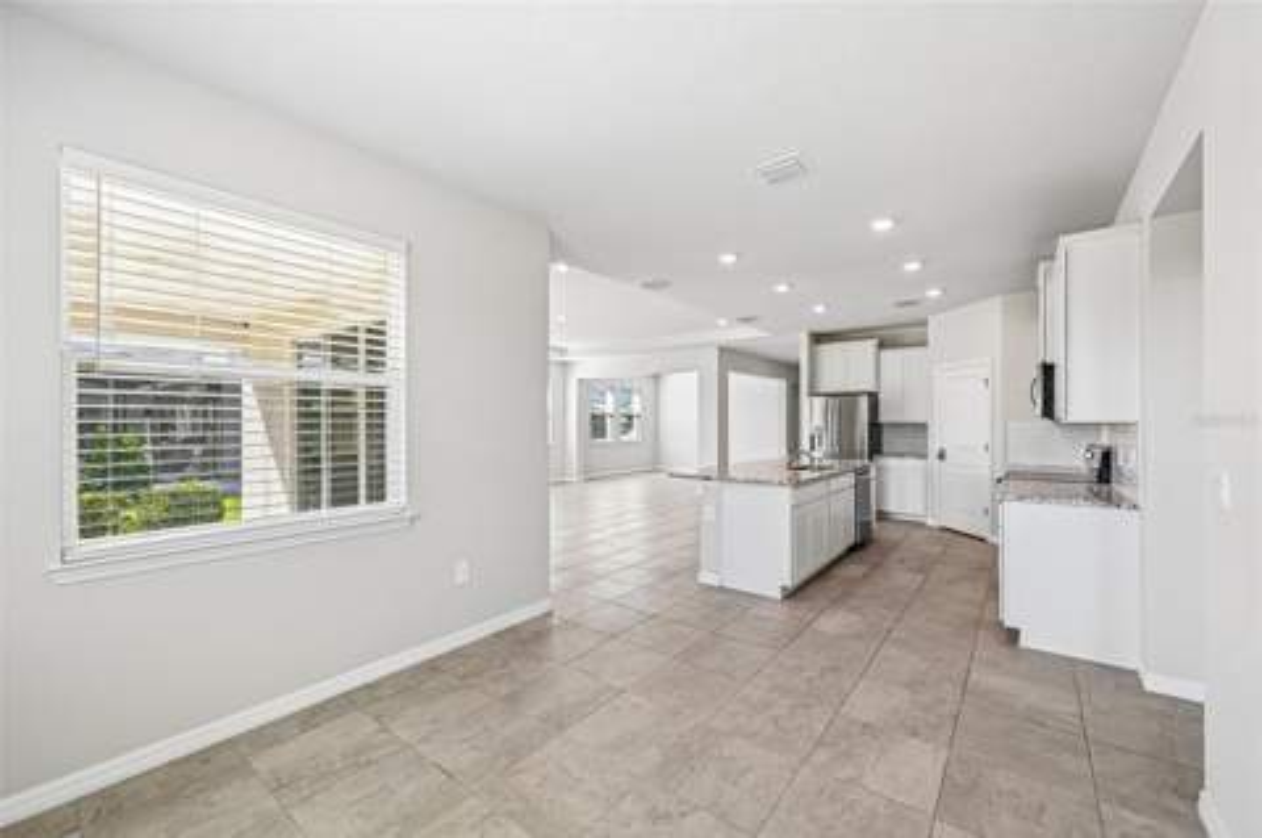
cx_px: 631
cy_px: 419
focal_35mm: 14
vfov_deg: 81.1
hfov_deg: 104.3
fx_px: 490
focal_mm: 14
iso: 400
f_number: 8
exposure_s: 1/125
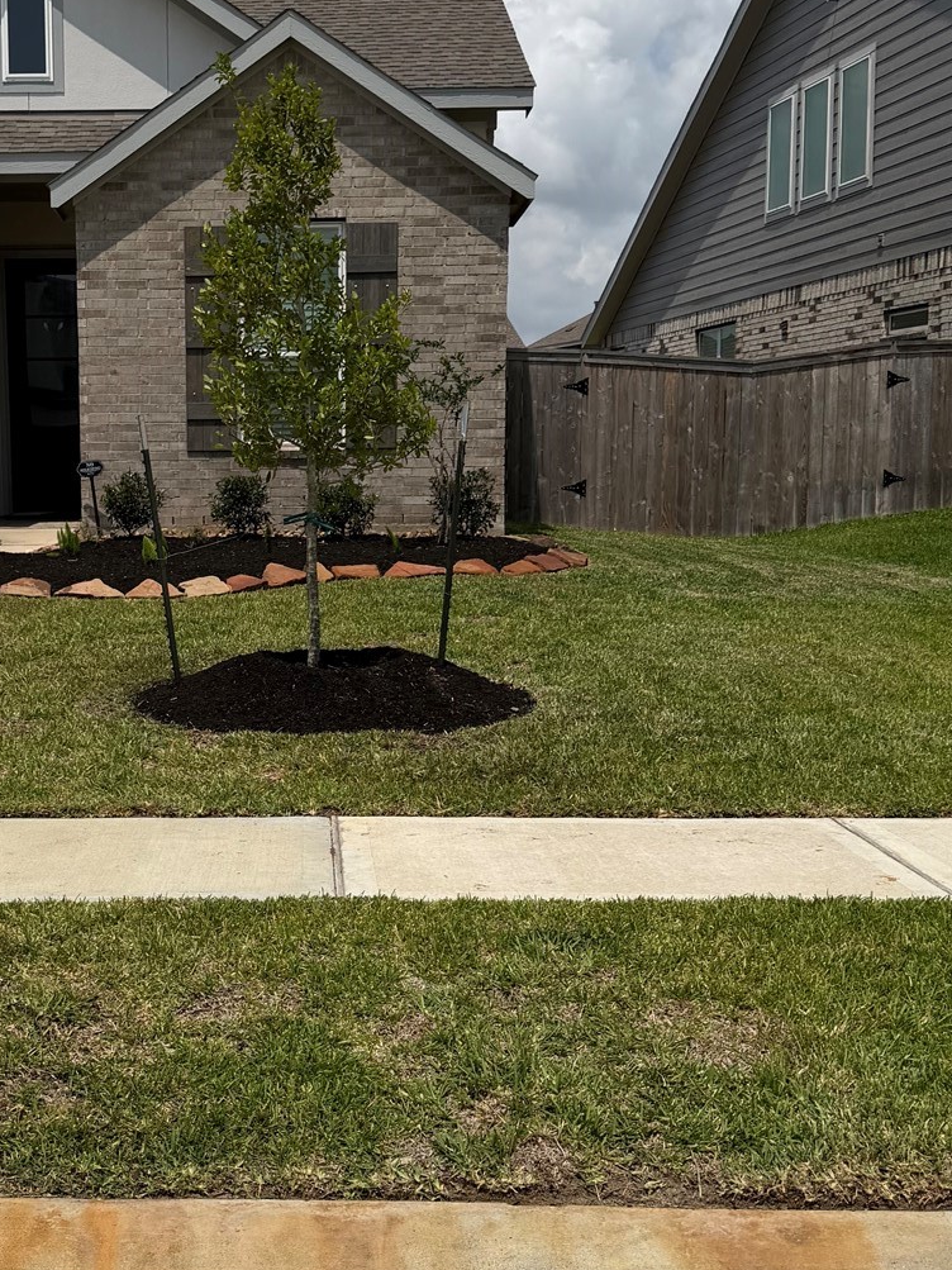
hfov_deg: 29.2
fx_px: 1797
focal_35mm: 49
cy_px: 694
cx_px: 223
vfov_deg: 38.9
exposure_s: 1/10309
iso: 80
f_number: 1.78
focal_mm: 6.76
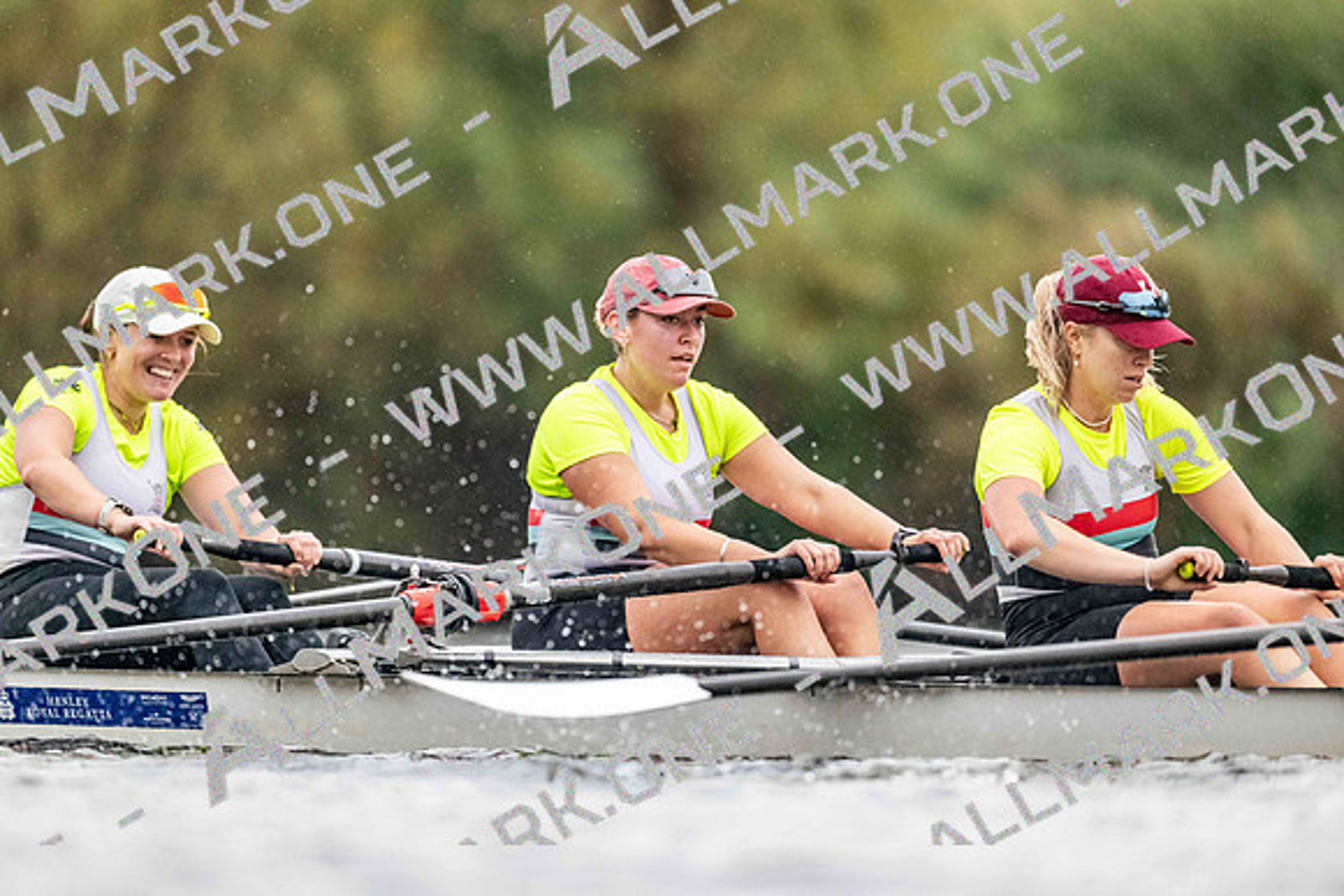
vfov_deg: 2.3
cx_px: 672
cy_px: 448
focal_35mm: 600
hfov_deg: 3.4
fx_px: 22404
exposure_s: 1/2500
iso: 5600
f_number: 4
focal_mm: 600
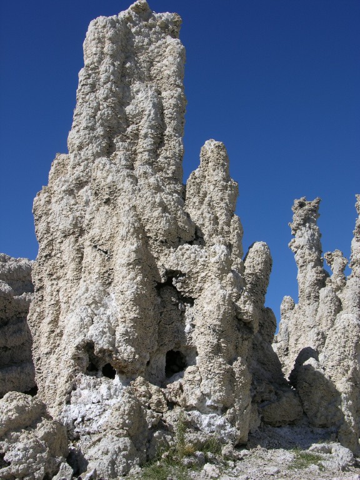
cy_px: 240
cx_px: 180
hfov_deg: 31.5
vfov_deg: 41.2
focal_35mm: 46
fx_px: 638
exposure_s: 1/284
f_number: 7.5
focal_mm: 11.6
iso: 50
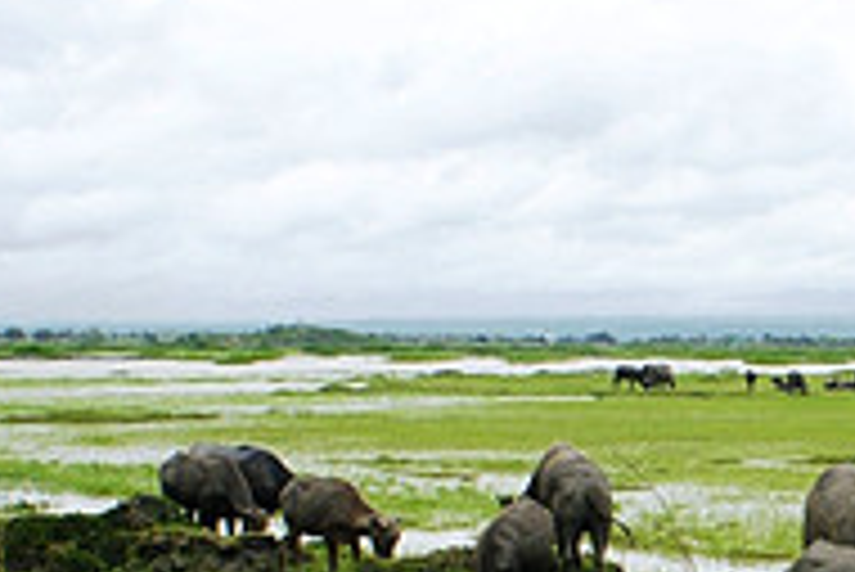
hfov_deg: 17.7
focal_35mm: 110
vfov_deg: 12.3
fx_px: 2614
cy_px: 624
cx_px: 1026
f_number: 10
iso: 200
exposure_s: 1/250
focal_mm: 24
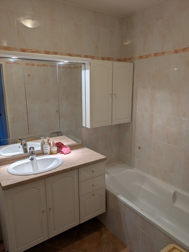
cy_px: 126
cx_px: 94
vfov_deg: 69.4
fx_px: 182
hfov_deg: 54.9
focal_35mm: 25
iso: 60
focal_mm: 5.43
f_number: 1.89
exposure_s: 1/50
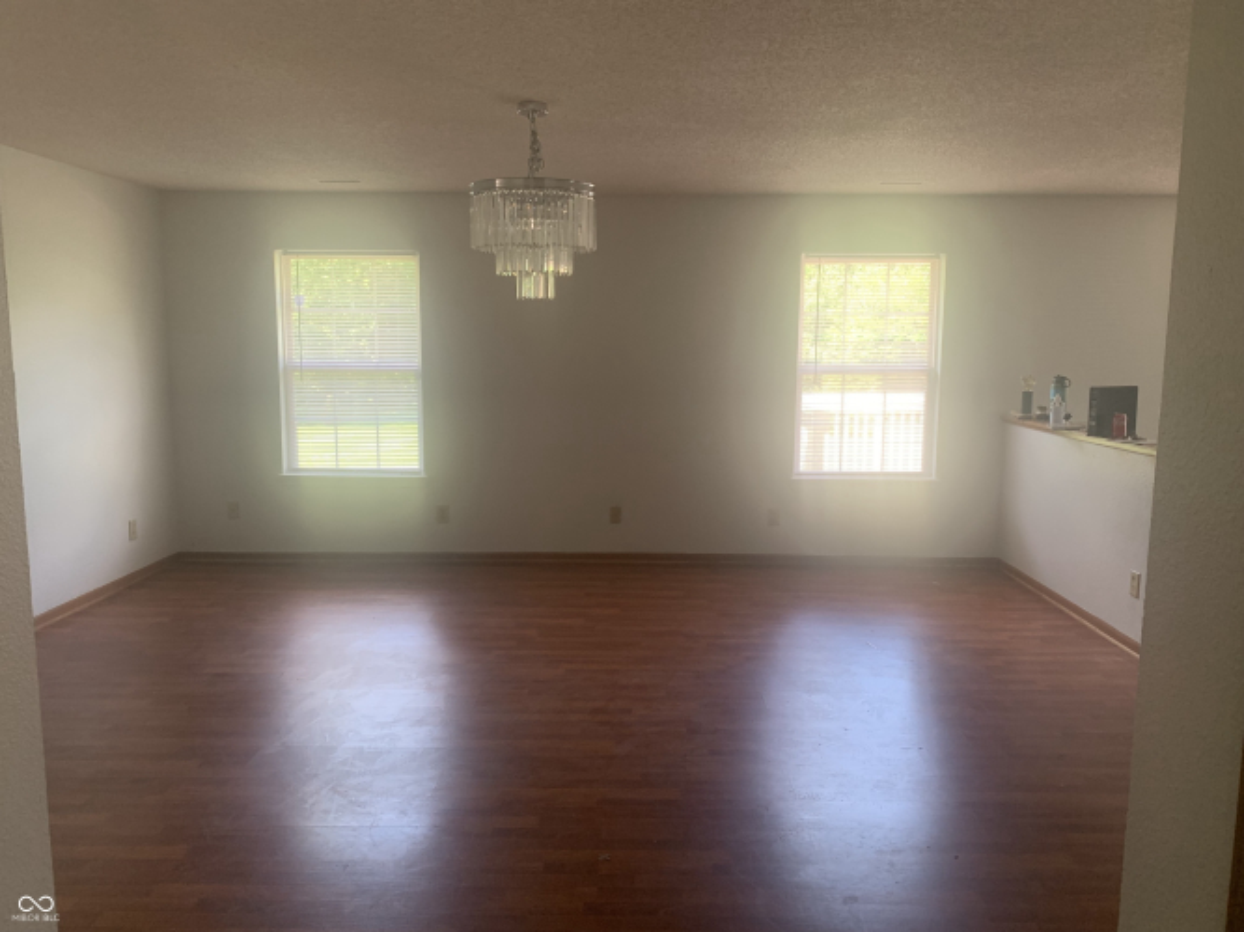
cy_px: 466
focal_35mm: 26
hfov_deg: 67.3
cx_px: 622
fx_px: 934
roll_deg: -2.4
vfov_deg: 53.0
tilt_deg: -5.4
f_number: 1.8
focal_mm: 4.25
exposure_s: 1/92
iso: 100
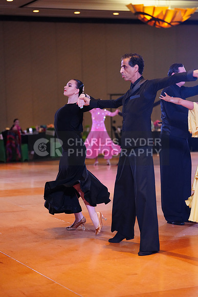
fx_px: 726
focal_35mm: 88
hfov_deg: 15.5
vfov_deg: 23.1
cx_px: 99
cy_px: 148
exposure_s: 1/500
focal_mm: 88
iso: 5000
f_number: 2.8
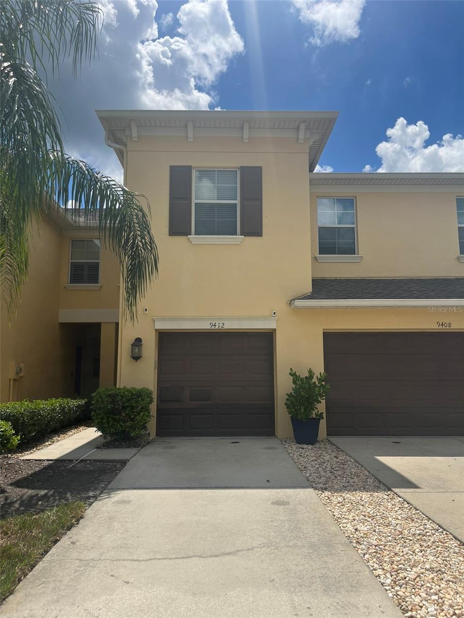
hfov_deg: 53.1
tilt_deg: +10.6
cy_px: 309
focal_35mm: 26
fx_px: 465
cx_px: 232
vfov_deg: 67.3
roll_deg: +1.4
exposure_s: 1/5556
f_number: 1.6
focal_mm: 5.1
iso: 50
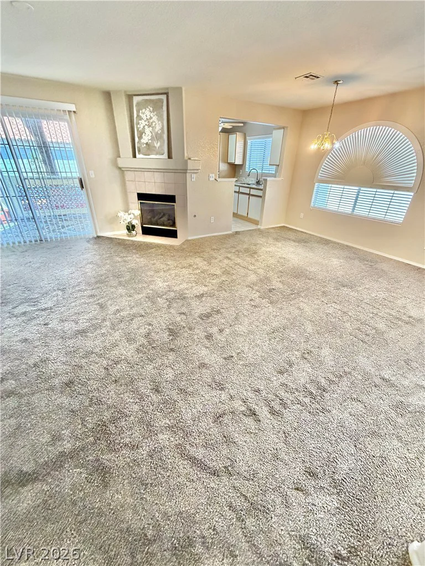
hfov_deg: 85.7
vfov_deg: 102.1
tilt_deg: -28.1
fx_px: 229
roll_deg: -1.5
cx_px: 212
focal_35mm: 14
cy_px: 283
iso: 320
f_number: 2.2
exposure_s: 1/60
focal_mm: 2.22
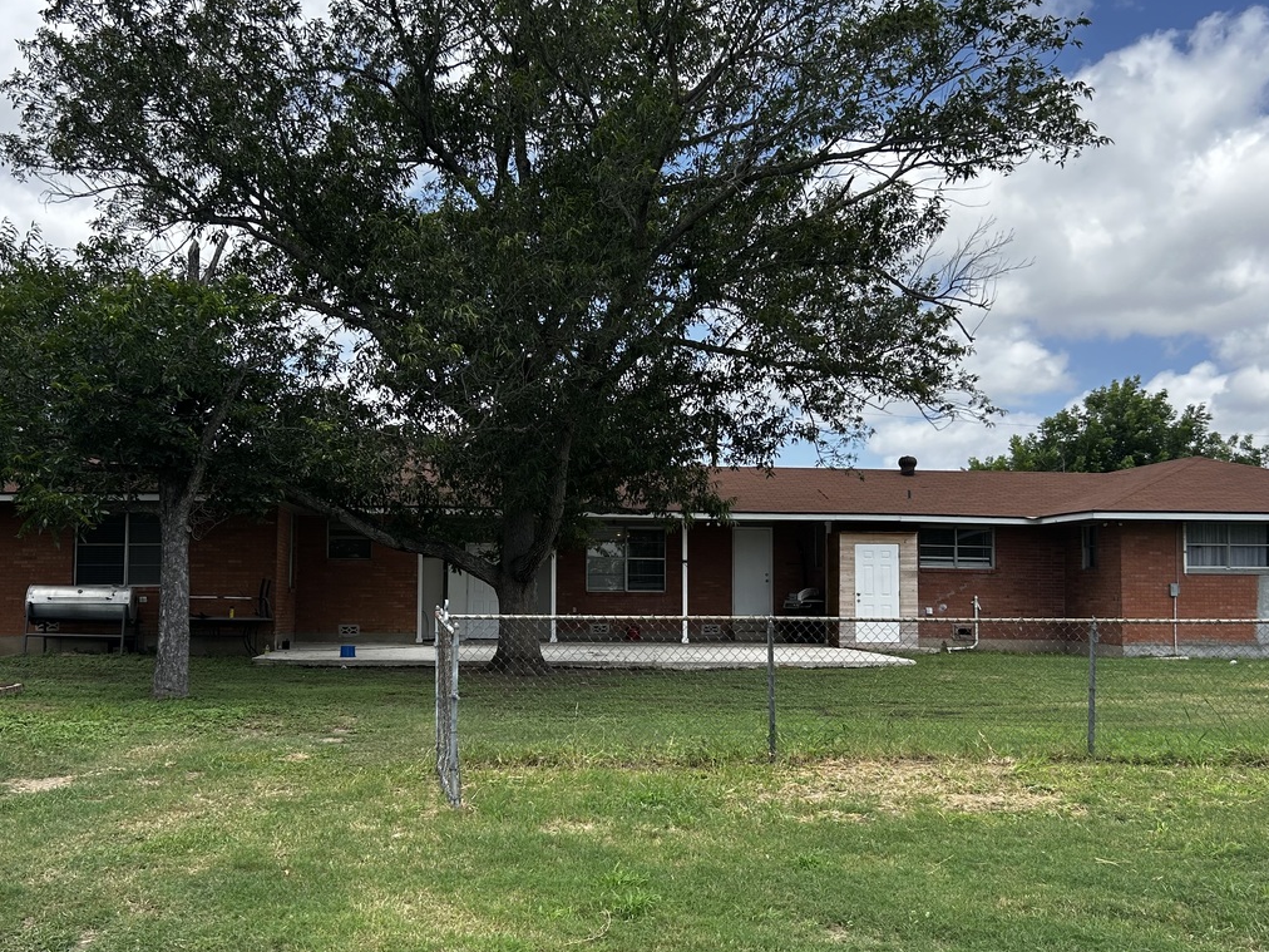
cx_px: 579
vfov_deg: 38.6
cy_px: 522
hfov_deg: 50.1
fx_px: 1356
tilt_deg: +2.9
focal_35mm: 37
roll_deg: -0.7
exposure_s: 1/2404
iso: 50
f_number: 1.5
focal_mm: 5.7
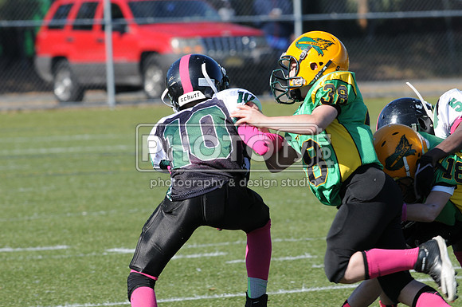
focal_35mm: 450
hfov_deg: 4.6
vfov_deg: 3.0
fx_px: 5767
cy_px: 154
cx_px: 231
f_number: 7.1
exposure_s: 1/500
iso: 200
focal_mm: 300
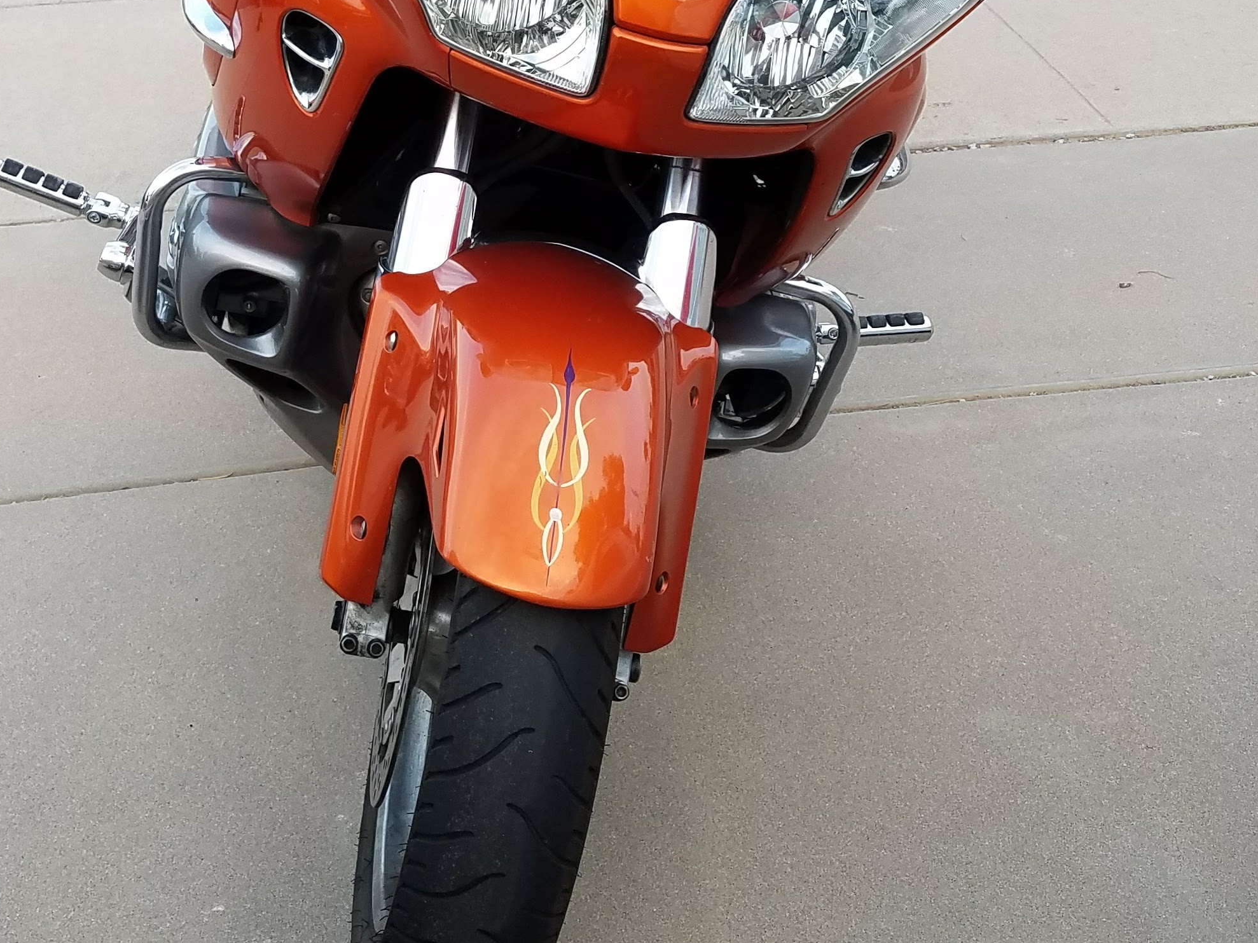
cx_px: 530
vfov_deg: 26.6
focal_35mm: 53
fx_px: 1926
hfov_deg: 36.1
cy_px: 89
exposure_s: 1/138
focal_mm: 4.2
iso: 50
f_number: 1.7
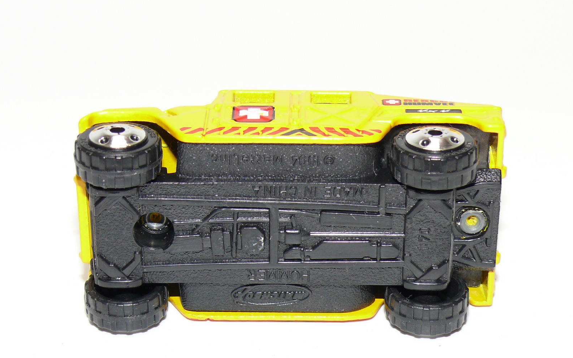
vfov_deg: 13.2
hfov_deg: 21.0
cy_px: 208
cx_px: 286
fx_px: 1546
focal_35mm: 99
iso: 100
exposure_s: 1/30
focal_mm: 12.7
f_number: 4
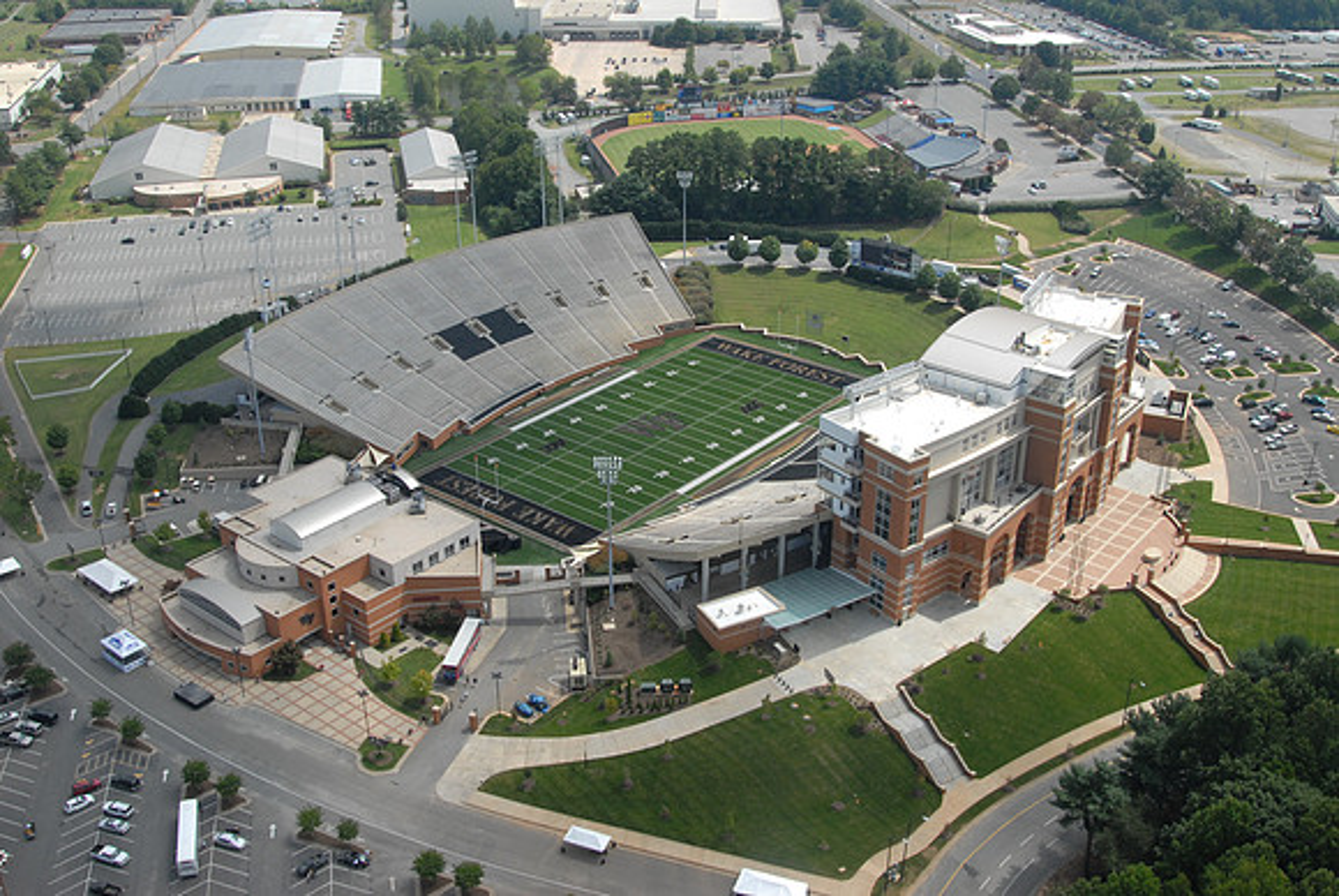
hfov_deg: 53.1
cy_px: 448
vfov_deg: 37.0
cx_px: 670
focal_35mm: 36
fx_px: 1340
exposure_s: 1/640
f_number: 10
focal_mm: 24
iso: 400
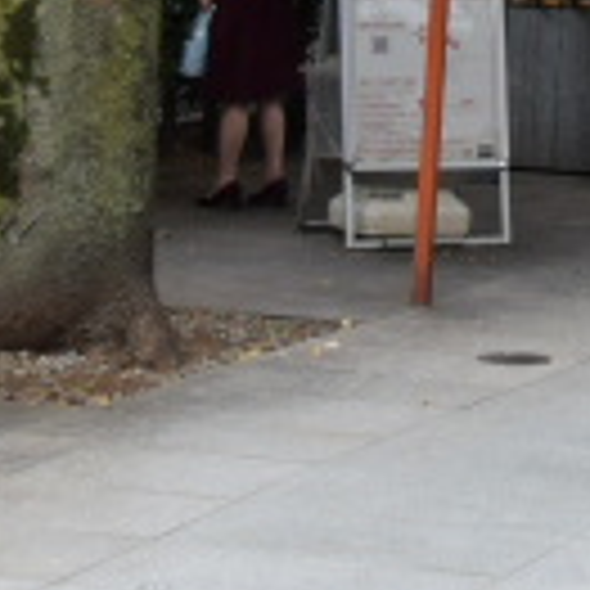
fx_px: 3782
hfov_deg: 8.4
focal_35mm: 196
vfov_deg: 8.3
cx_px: 1194
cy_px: -743
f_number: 5
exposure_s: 1/640
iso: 400
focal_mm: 21
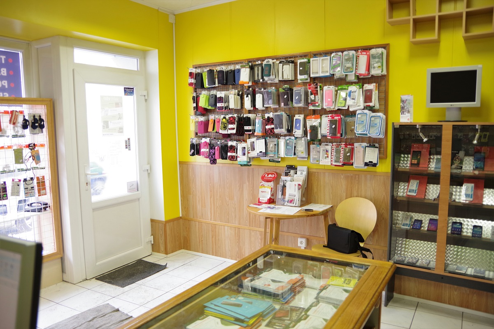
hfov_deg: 67.4
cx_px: 247
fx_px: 370
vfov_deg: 47.9
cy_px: 164
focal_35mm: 27
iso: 800
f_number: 3.5
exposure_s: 1/30
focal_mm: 18
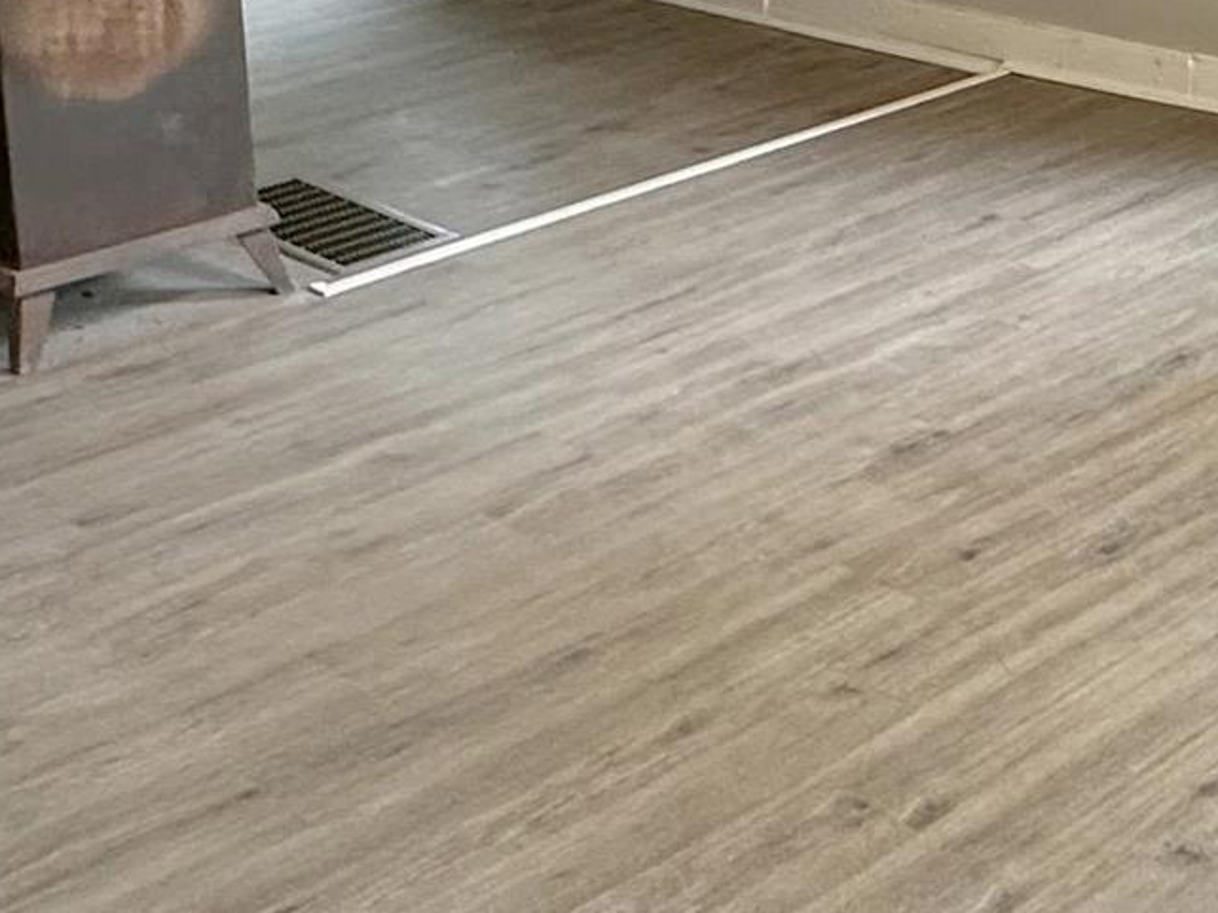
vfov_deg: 21.0
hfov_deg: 28.4
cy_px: -59
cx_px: 950
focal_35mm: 67
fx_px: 2357
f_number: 2.2
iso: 200
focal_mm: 2.22
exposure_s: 1/60
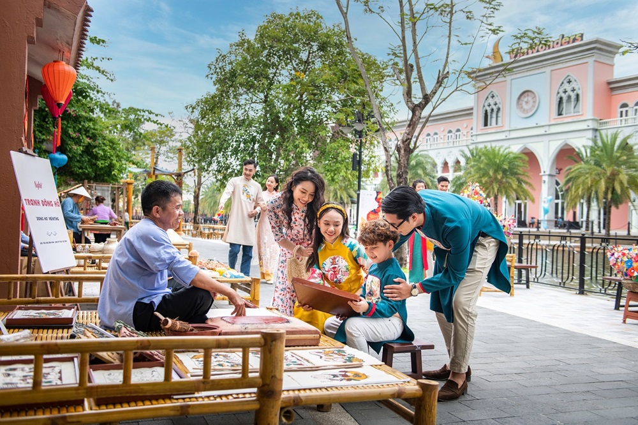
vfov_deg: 37.8
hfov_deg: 54.5
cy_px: 212
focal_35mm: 35
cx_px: 319
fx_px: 620
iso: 400
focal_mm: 35
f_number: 3.5
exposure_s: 1/320
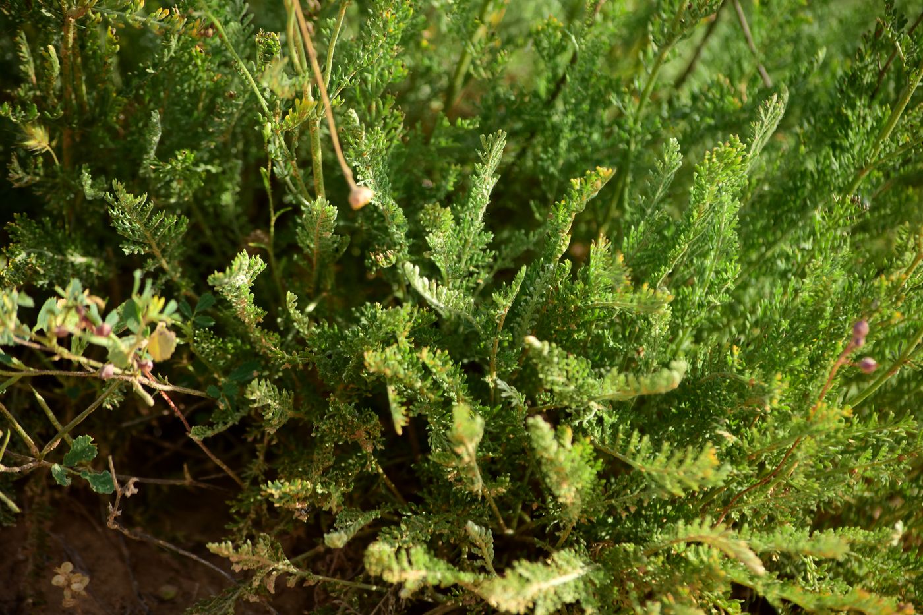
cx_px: 462
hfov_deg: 9.1
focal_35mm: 225
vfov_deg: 6.1
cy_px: 308
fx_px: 5768
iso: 100
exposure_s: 1/320
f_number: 4.8
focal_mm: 150
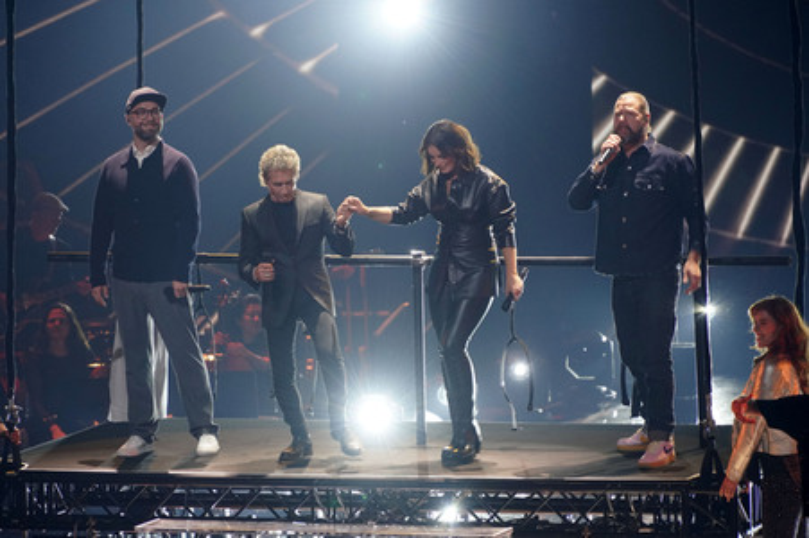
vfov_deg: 6.9
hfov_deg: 10.3
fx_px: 4491
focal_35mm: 200
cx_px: 404
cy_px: 269
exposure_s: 1/100
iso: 2000
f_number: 5.6
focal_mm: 200
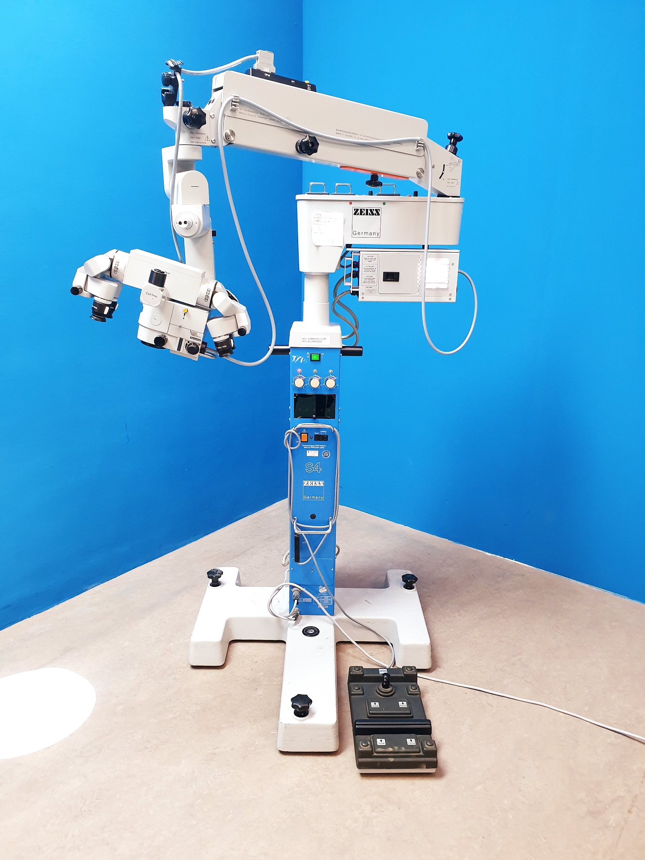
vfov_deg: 67.3
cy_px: 430
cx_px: 322
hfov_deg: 53.1
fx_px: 646
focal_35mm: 26
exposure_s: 1/33
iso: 320
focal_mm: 4.3
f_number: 2.4
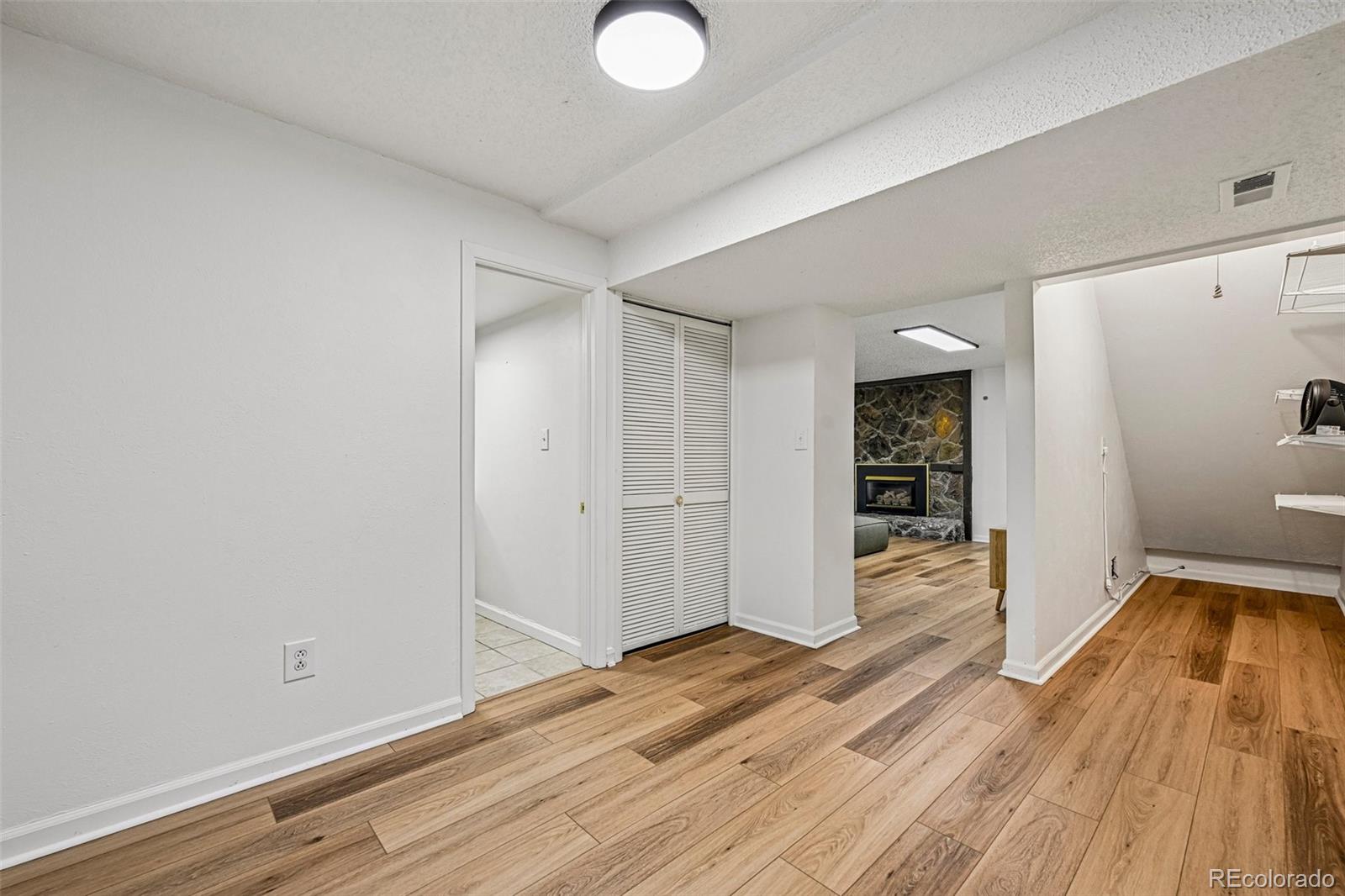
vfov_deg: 81.2
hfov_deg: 104.3
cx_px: 672
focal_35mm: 14
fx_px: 523
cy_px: 448
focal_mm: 14
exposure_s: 1/15
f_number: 8
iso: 400
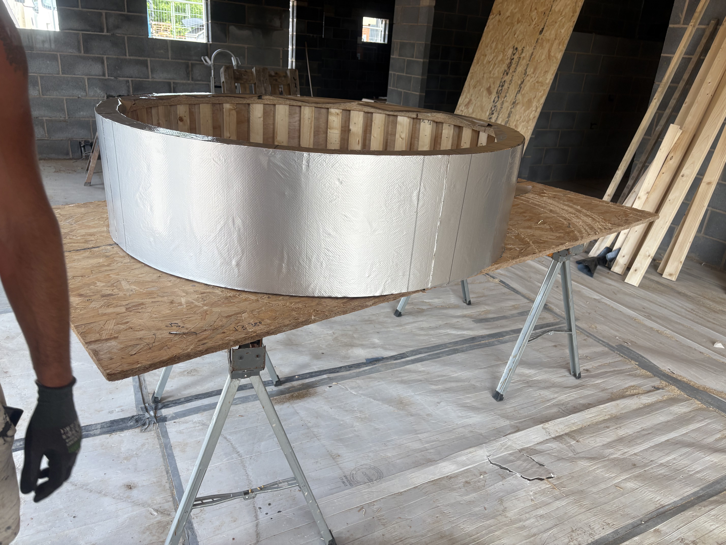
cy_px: 272
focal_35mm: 26
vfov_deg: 53.1
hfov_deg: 67.3
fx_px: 545
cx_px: 363
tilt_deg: -23.3
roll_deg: -5.1
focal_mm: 5.96
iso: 32
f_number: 1.6
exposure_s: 1/156
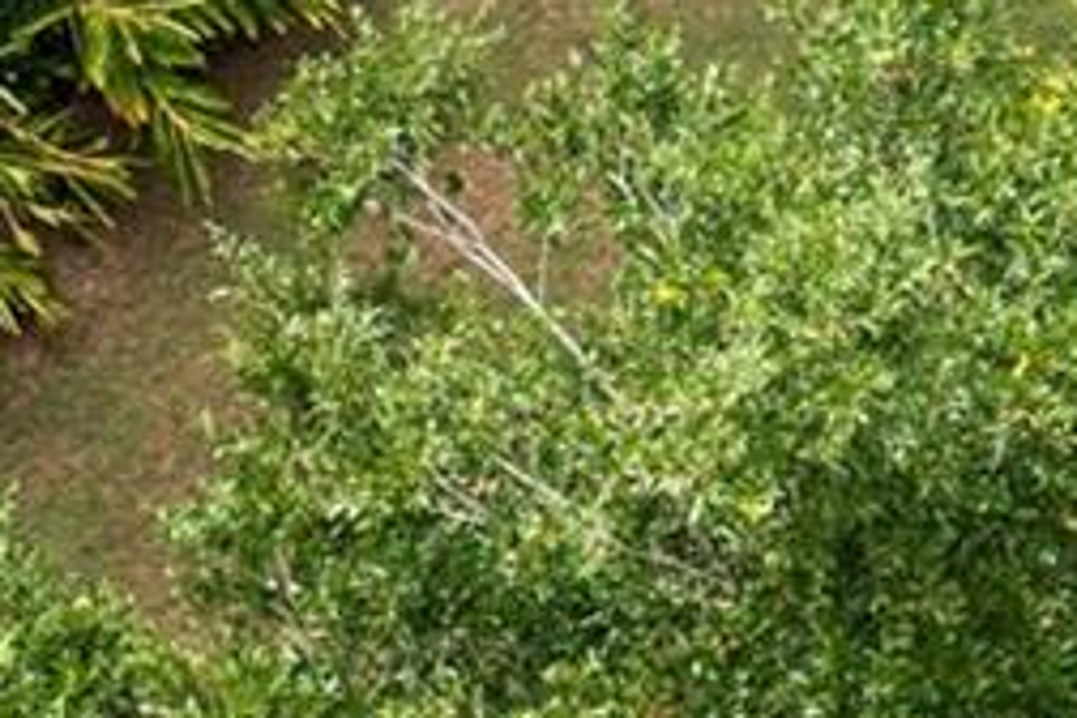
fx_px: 5325
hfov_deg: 11.5
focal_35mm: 178
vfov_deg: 7.2
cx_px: 444
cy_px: -1011
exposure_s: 1/80
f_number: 3.2
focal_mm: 10.26
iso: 100
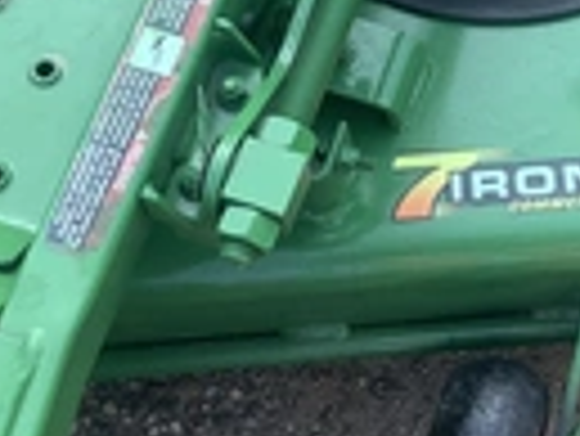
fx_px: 1610
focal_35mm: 96
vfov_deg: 15.2
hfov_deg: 19.9
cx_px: 549
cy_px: 31
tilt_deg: -67.5
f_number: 2.4
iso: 25
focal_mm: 3.3
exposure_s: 1/197
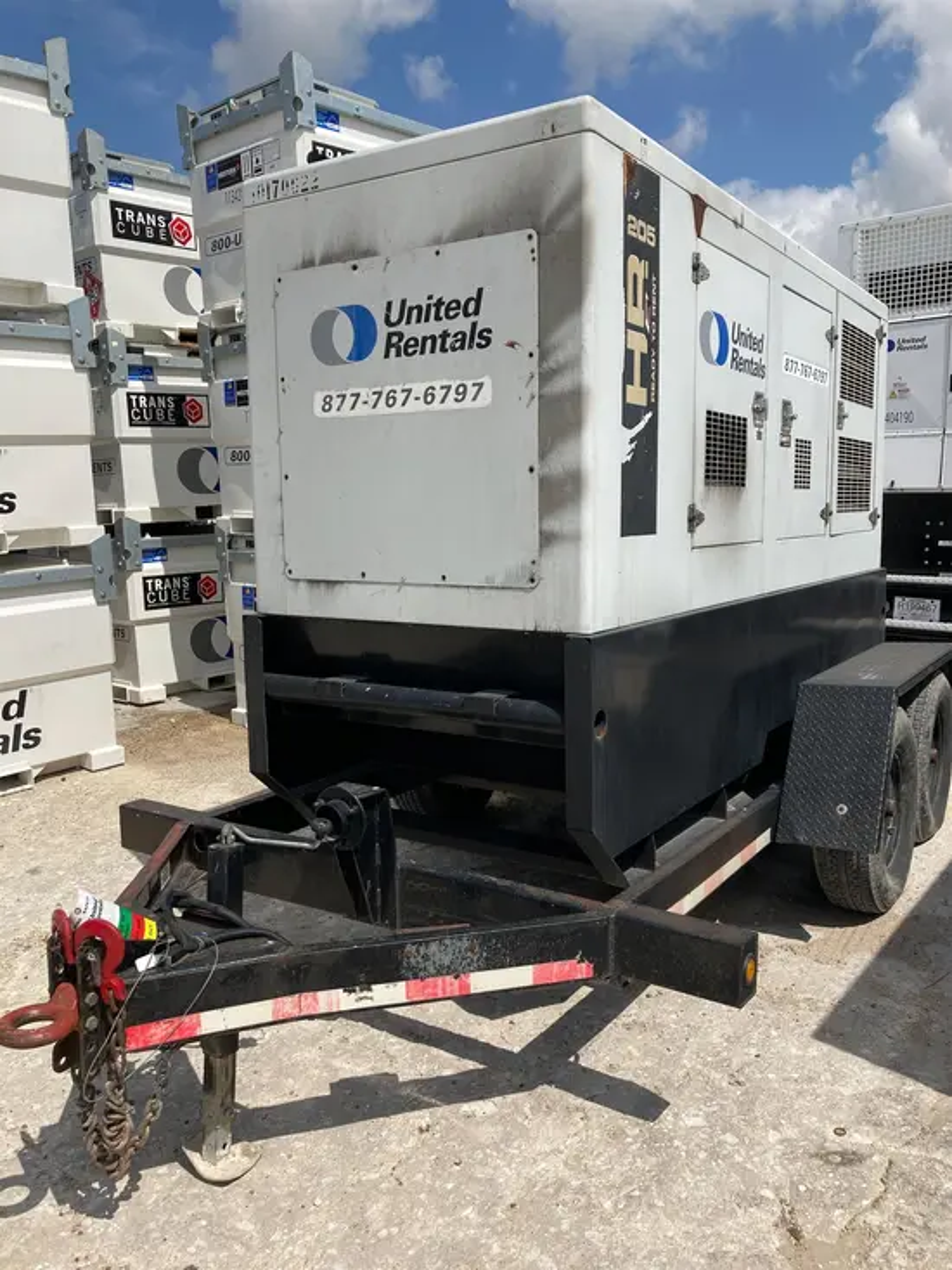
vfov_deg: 63.4
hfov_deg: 49.8
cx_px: 476
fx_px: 1026
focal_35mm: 28
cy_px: 635
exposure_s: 1/3745
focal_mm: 3.99
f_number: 1.8
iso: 20
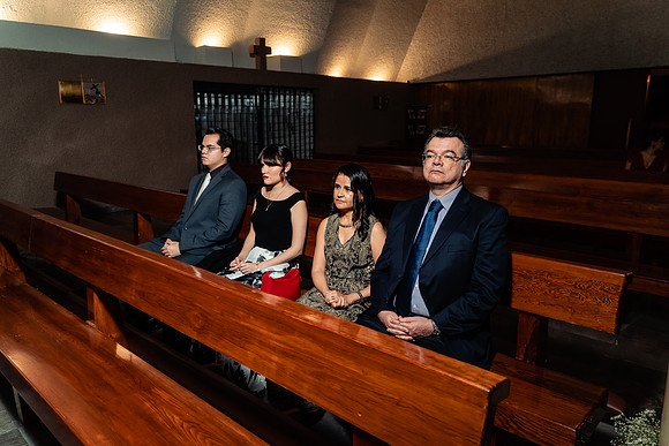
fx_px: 465
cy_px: 223
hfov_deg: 71.5
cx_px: 334
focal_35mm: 25
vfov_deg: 51.3
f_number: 4
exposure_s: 1/160
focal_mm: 25
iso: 1250
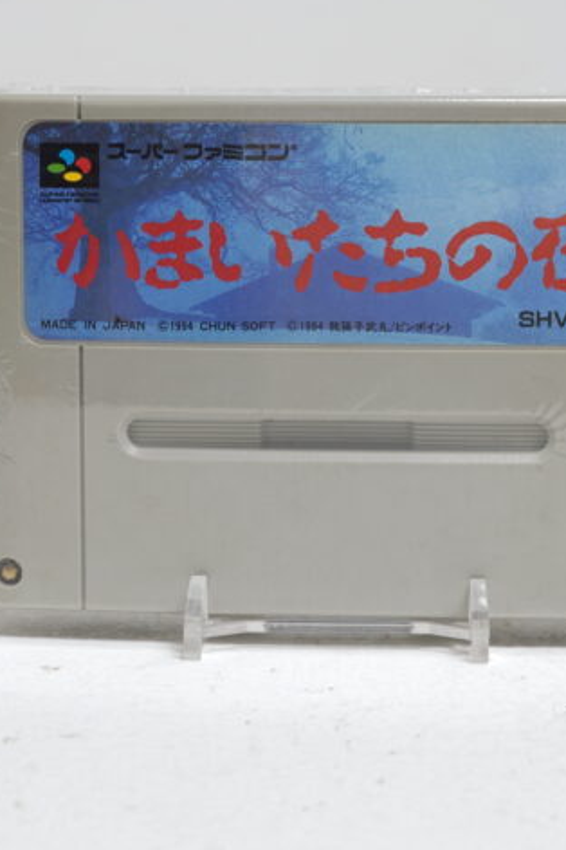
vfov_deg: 24.1
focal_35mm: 84
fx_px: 1981
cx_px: 348
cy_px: 307
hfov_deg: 16.2
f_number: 9
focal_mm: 33
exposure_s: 1/2
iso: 64
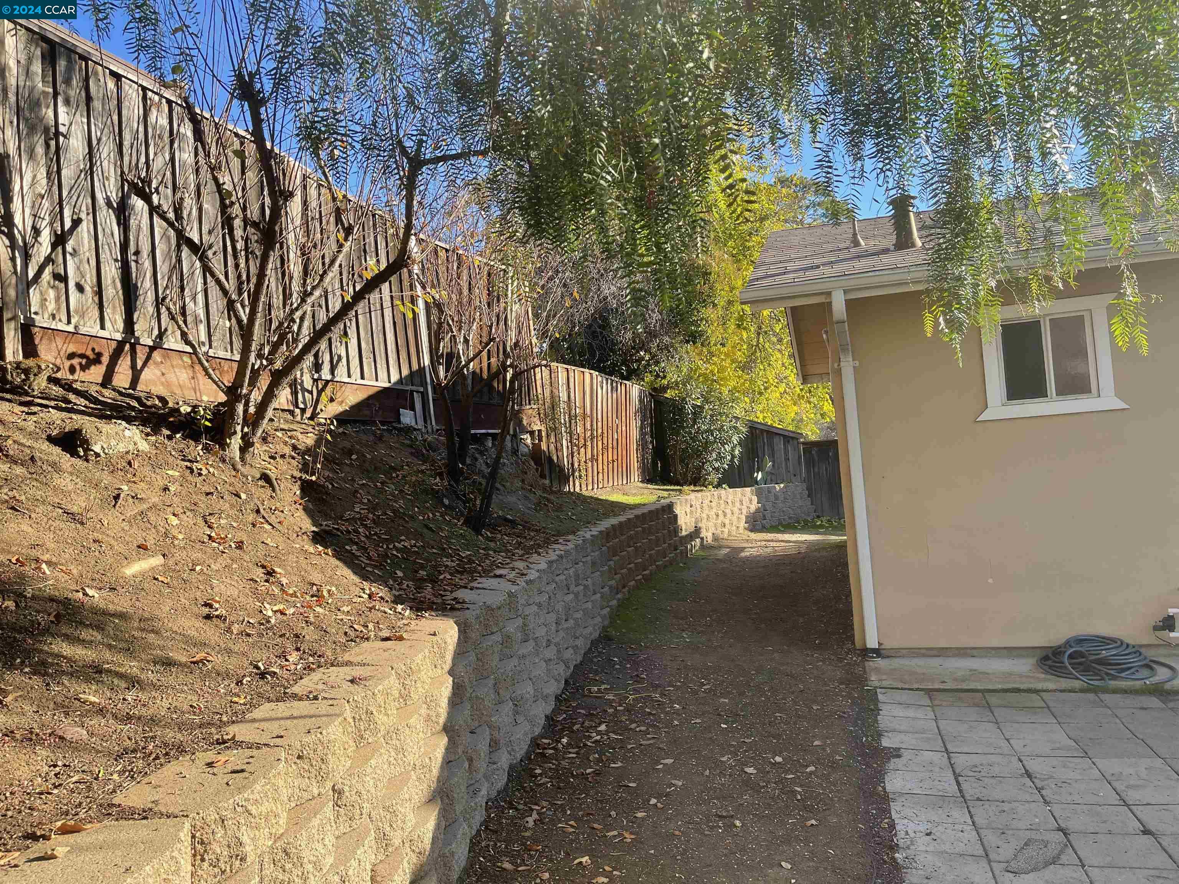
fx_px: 851
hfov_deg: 69.4
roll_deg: +3.3
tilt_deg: +0.5
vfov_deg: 54.9
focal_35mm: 25
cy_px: 442
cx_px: 590
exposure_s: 1/824
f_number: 1.6
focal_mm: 5.1
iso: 32
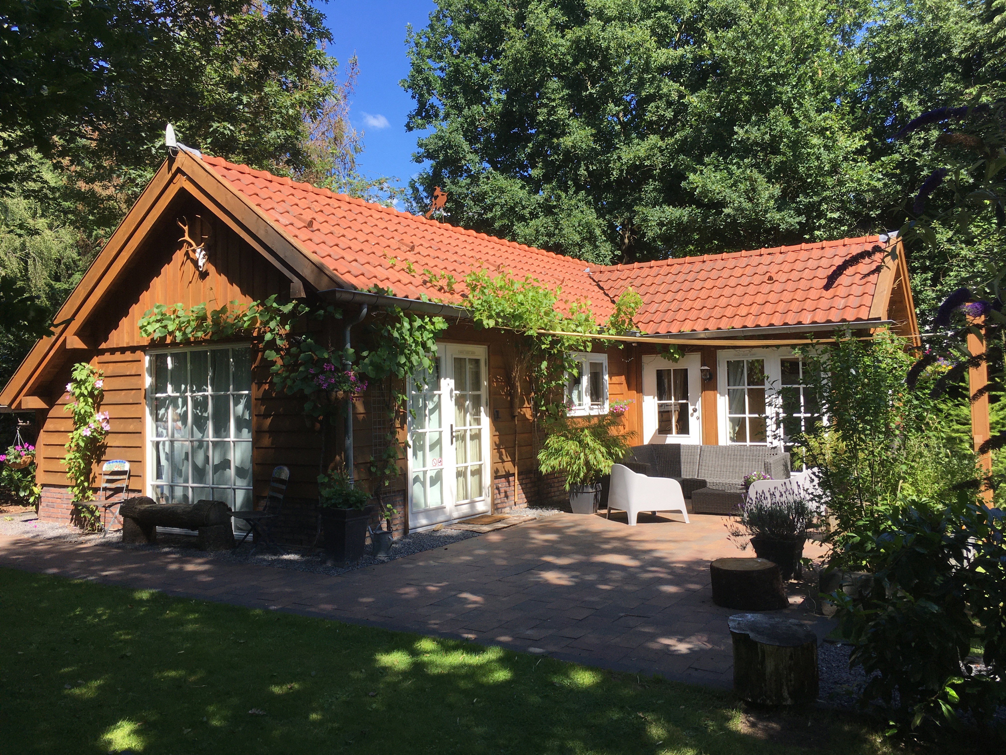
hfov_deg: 61.7
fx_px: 843
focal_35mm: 29
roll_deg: +0.3
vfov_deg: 48.2
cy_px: 378
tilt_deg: -0.5
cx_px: 503
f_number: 2.2
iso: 25
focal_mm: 4.15
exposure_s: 1/657
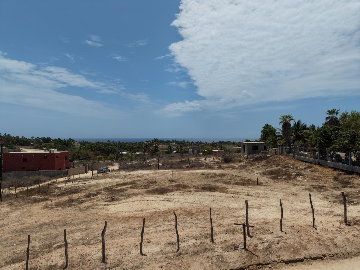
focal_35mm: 24
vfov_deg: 56.8
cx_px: 180
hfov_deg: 71.6
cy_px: 135
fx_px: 250
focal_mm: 8.67
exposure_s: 1/8000
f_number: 1.8
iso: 100
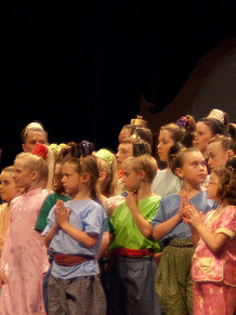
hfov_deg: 8.8
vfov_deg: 11.8
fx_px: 1519
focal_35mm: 167
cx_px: 263
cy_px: 192
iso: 1000
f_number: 2.8
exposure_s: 1/160
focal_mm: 58
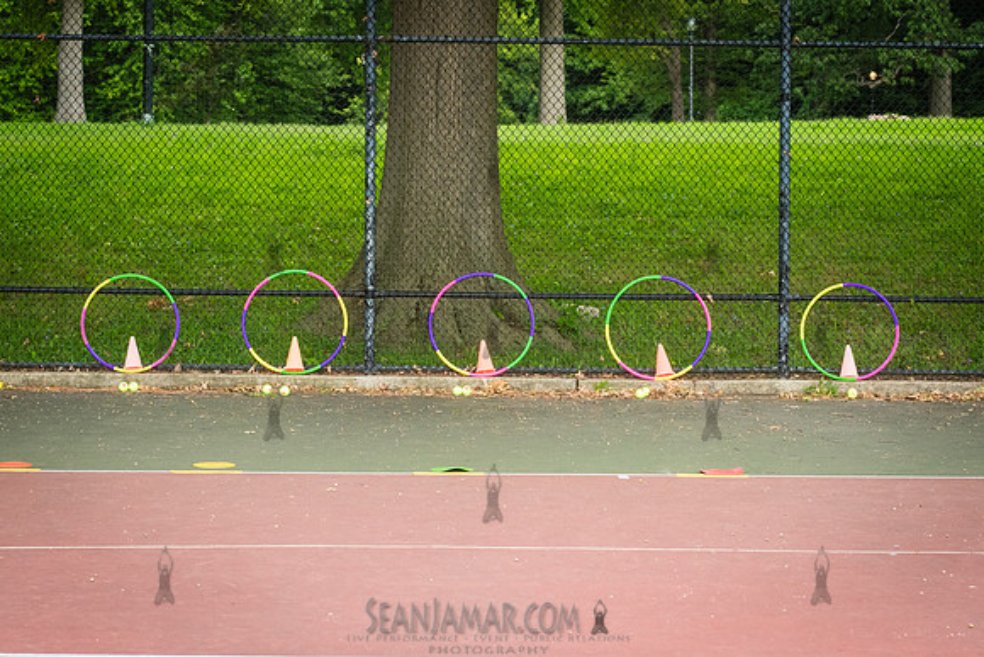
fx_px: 2720
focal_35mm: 99
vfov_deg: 13.8
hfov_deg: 20.5
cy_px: 328
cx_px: 492
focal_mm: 80
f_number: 4.5
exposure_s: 1/640
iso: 2500
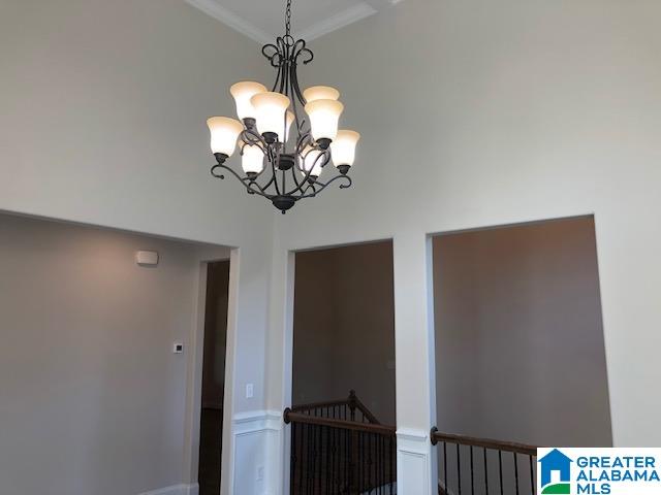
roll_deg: +0.2
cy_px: 248
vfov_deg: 49.7
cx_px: 330
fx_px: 535
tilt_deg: +11.7
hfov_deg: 63.4
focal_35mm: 28
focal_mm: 3.99
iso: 50
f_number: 1.8
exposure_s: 1/120
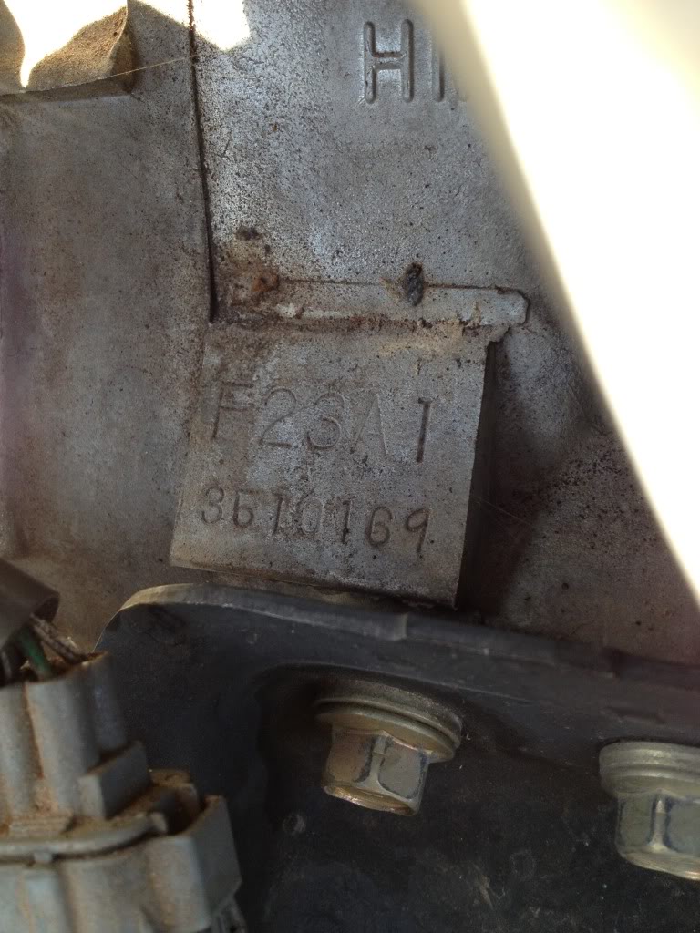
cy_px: 466
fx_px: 944
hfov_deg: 40.7
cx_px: 350
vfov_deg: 52.6
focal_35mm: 35
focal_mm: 4.3
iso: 64
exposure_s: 1/60
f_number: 2.4
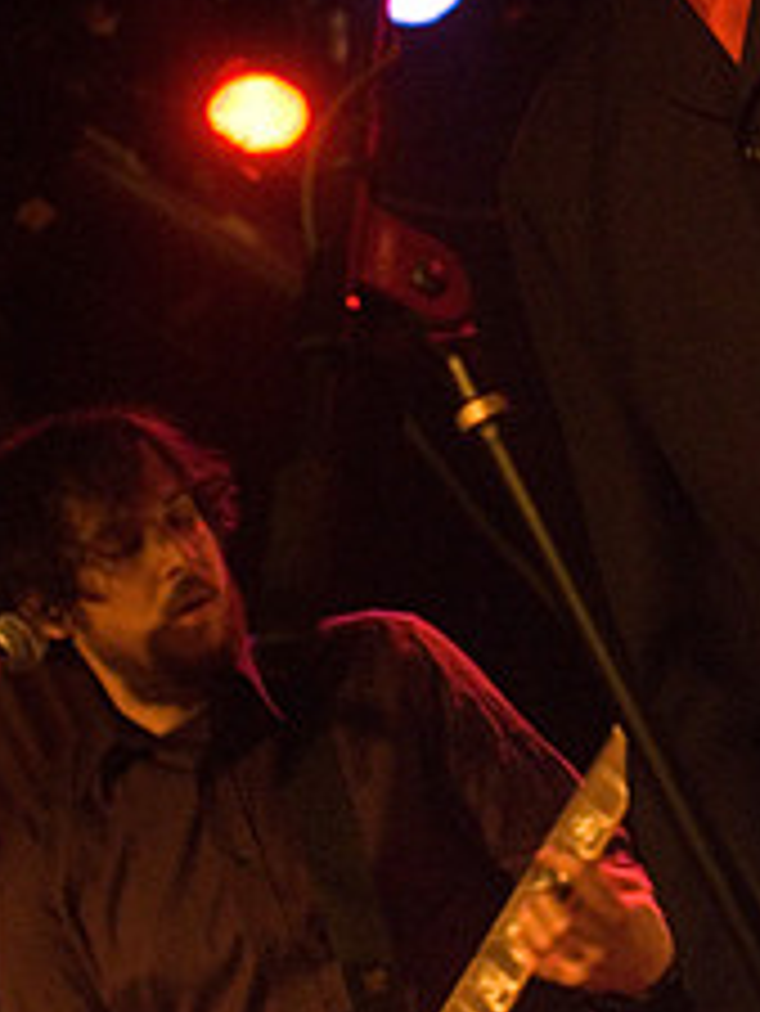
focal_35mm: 101
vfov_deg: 19.3
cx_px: 650
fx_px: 2953
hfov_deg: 14.5
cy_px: 202
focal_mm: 35
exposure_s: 1/30
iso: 1600
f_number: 2.8
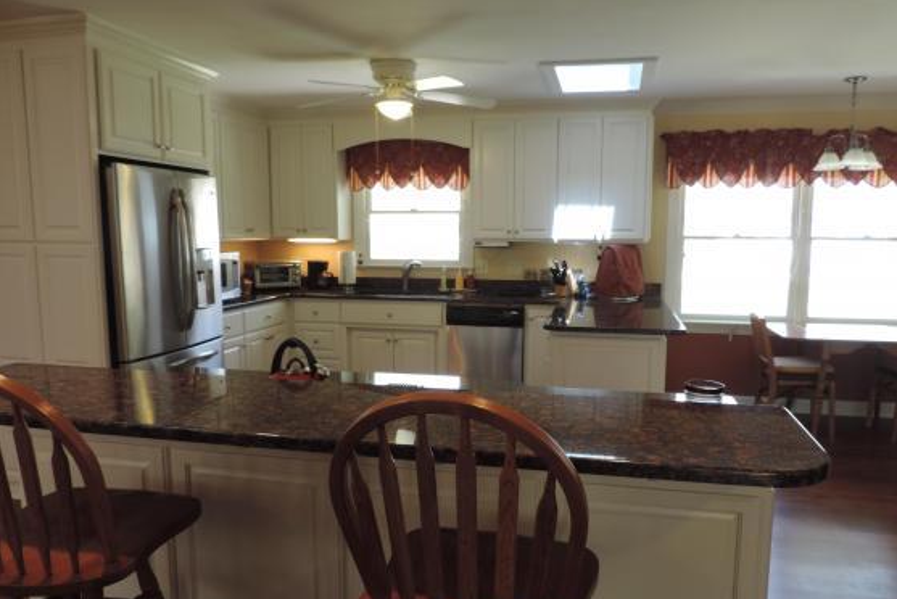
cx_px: 465
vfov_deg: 49.6
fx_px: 648
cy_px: 319
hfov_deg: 69.3
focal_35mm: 26
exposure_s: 1/30
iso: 180
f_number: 3
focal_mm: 4.3
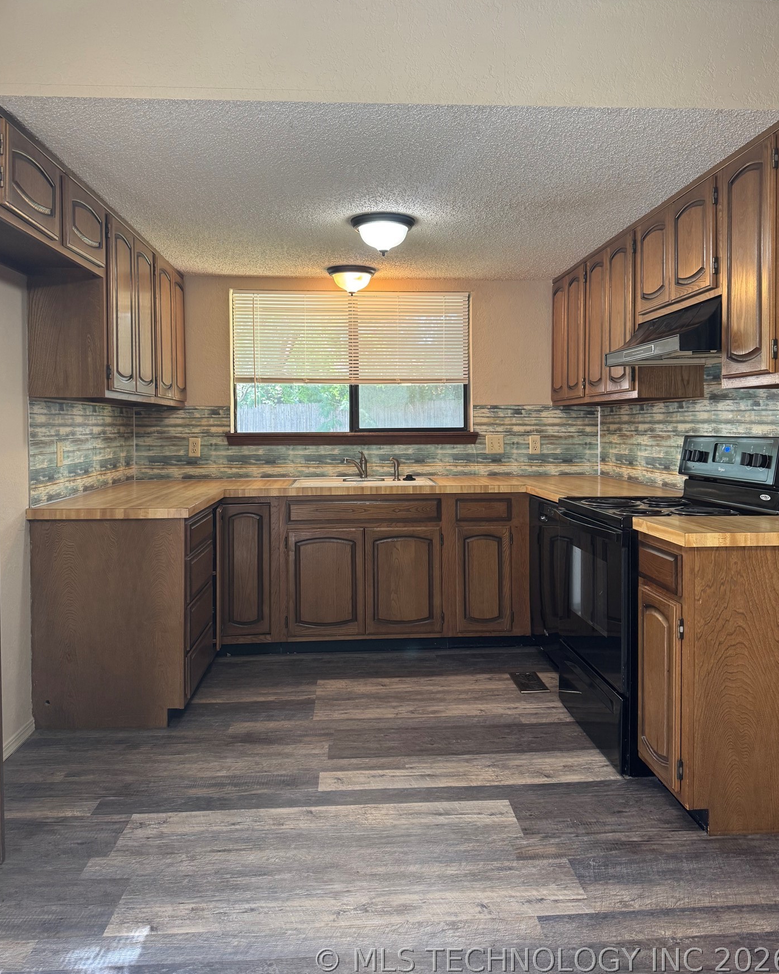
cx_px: 394
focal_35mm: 26
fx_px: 749
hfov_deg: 54.9
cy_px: 444
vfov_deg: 65.9
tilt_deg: -1.7
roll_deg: +0.4
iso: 125
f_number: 1.78
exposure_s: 1/60
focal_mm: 6.76
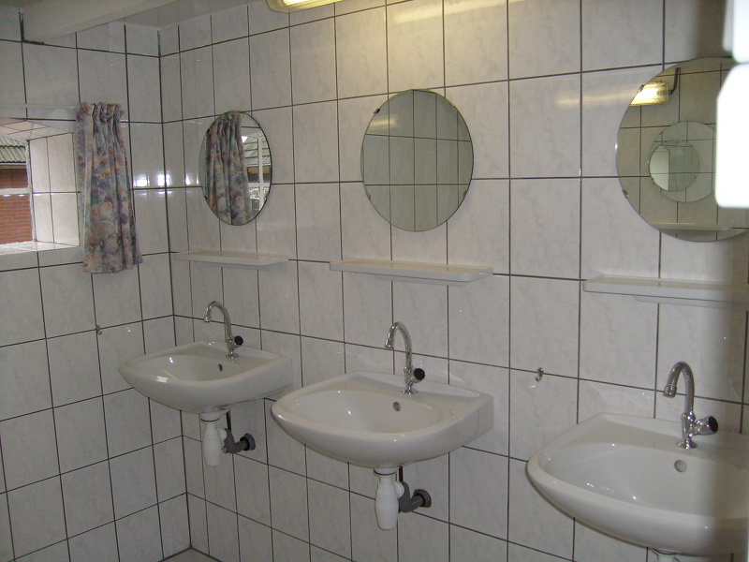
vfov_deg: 40.7
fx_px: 757
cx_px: 374
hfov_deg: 52.6
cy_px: 281
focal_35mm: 35
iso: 100
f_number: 2.8
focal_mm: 5.8
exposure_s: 1/45
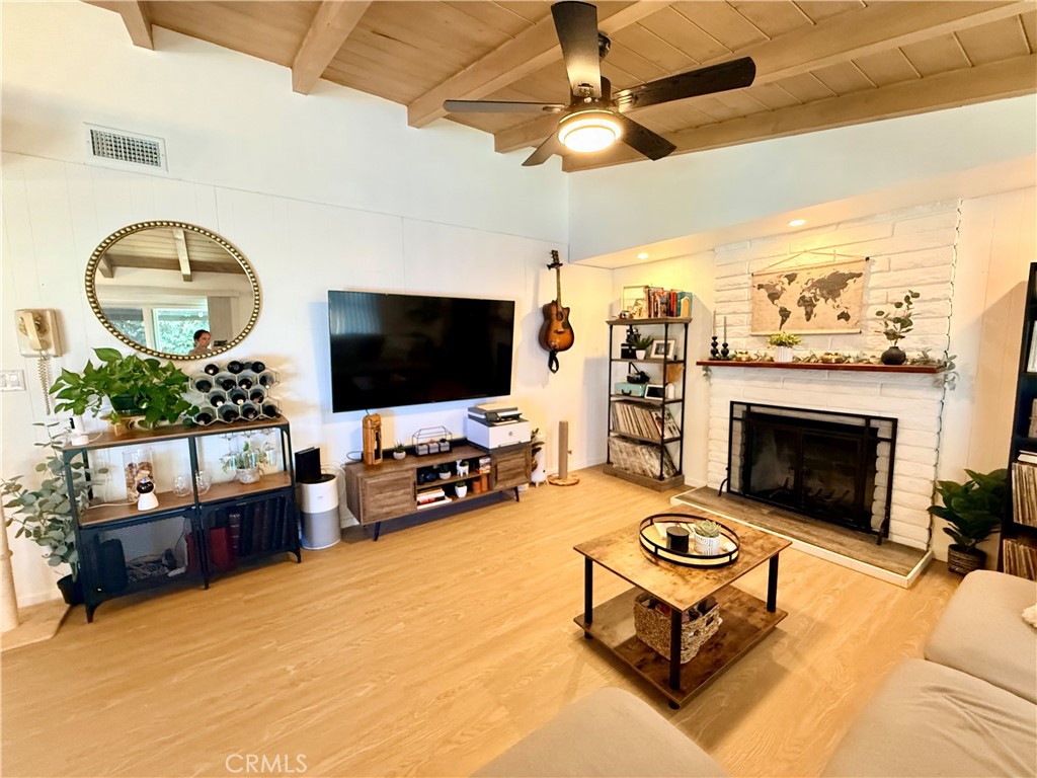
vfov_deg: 85.7
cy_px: 389
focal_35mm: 14
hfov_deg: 102.1
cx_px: 518
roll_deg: +1.0
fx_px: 419
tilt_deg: -6.2
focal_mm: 2.22
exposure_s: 1/60
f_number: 2.2
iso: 800
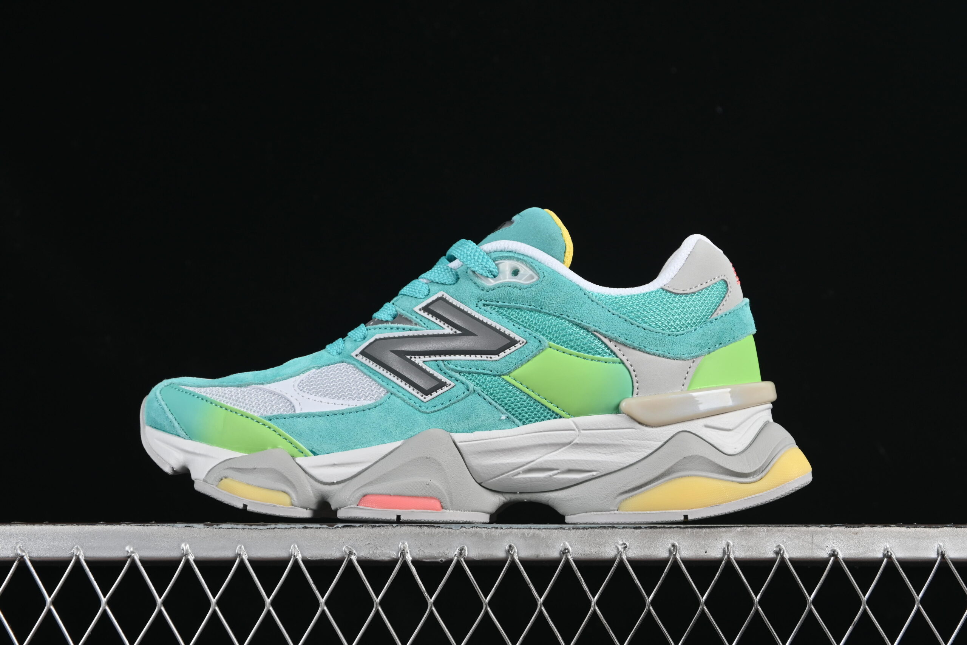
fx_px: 2015
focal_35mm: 75
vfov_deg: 18.2
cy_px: 322
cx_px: 484
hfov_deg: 27.0
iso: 160
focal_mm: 50
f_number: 8
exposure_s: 1/80
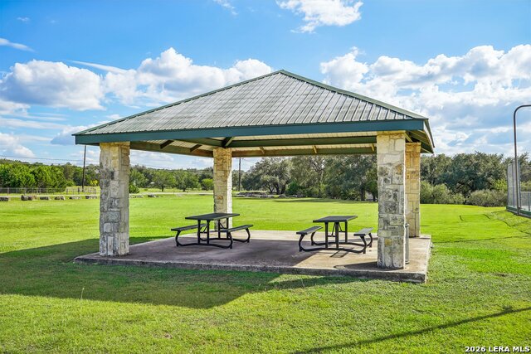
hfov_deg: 55.8
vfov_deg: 38.9
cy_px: 177
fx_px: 502
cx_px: 266
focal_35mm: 34
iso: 100
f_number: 8
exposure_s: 1/320
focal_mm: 34
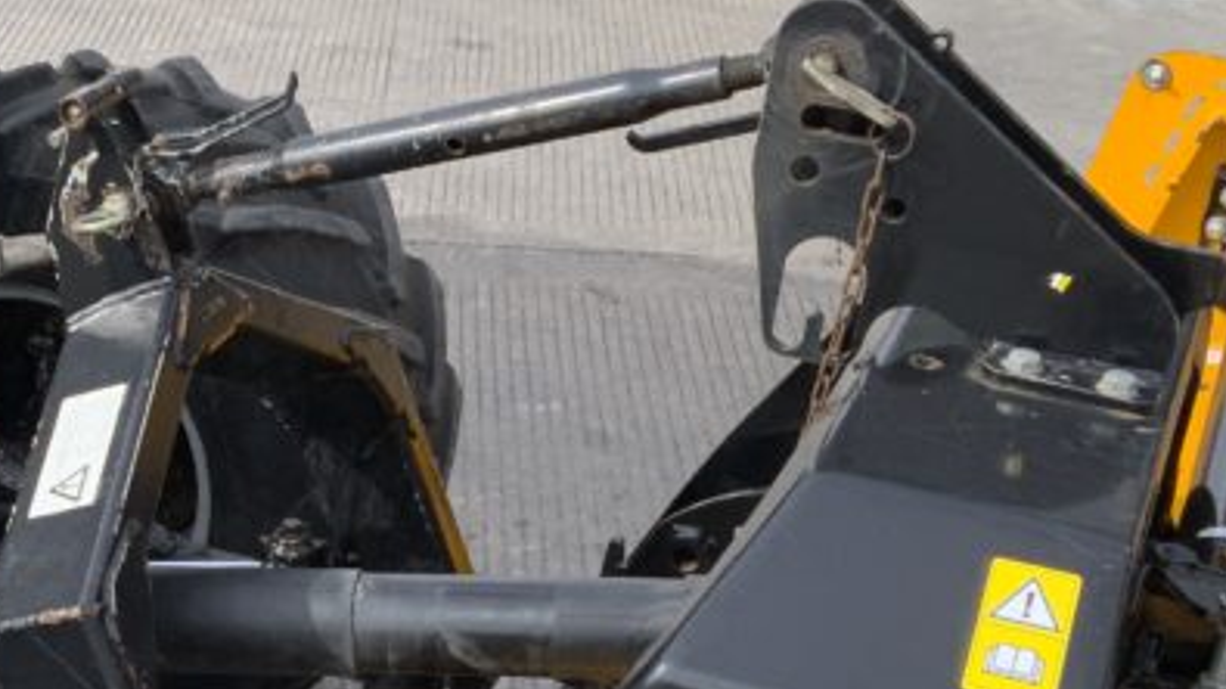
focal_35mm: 82
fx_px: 2665
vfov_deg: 14.7
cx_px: 202
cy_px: 518
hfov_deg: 25.4
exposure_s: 1/869
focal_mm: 3
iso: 16
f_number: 1.8
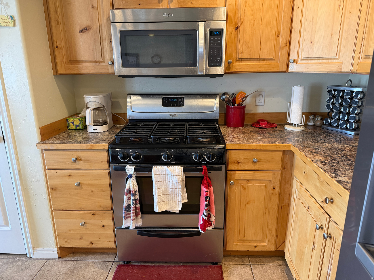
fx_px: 259
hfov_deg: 71.6
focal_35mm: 24
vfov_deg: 56.8
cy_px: 140
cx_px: 187
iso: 250
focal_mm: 6.76
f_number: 1.78
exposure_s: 1/60
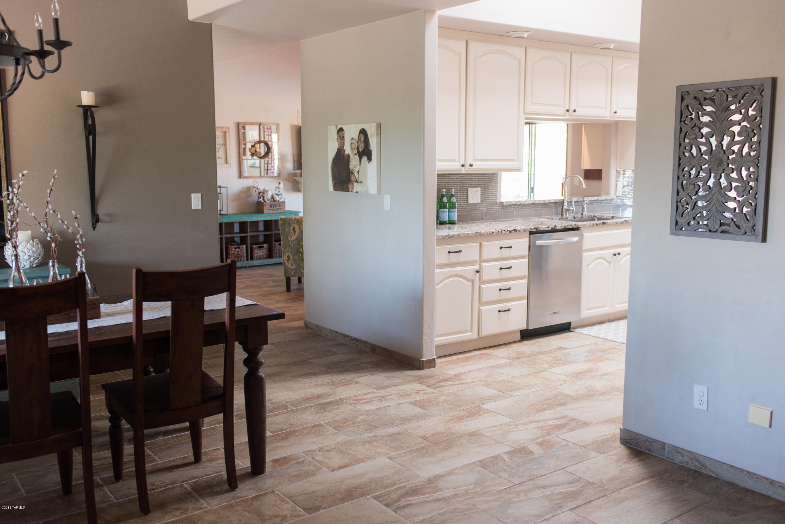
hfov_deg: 54.4
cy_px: 262
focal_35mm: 35
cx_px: 392
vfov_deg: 37.9
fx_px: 763
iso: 800
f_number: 3.2
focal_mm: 35
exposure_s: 1/100
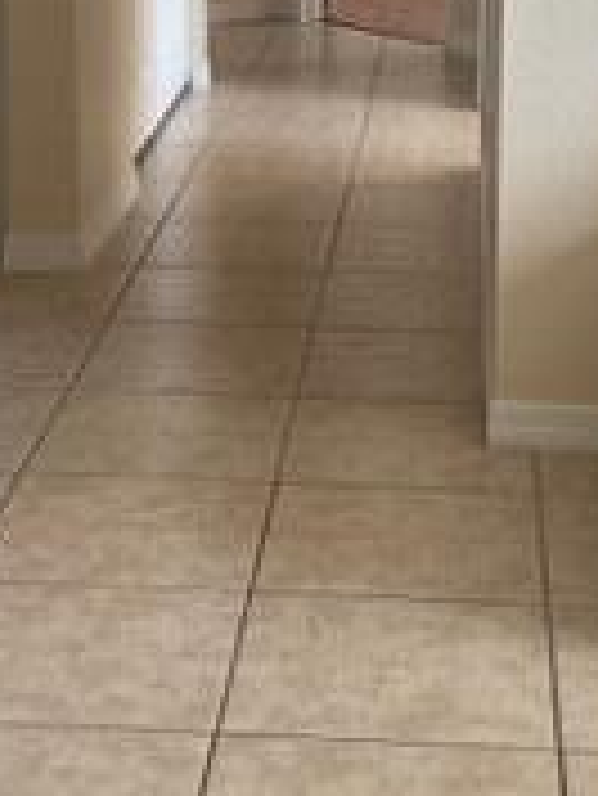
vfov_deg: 20.5
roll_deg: -1.1
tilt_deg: -10.9
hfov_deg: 15.7
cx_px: 301
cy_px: 112
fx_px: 2163
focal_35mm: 94
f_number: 1.5
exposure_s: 1/171
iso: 50
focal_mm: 5.7
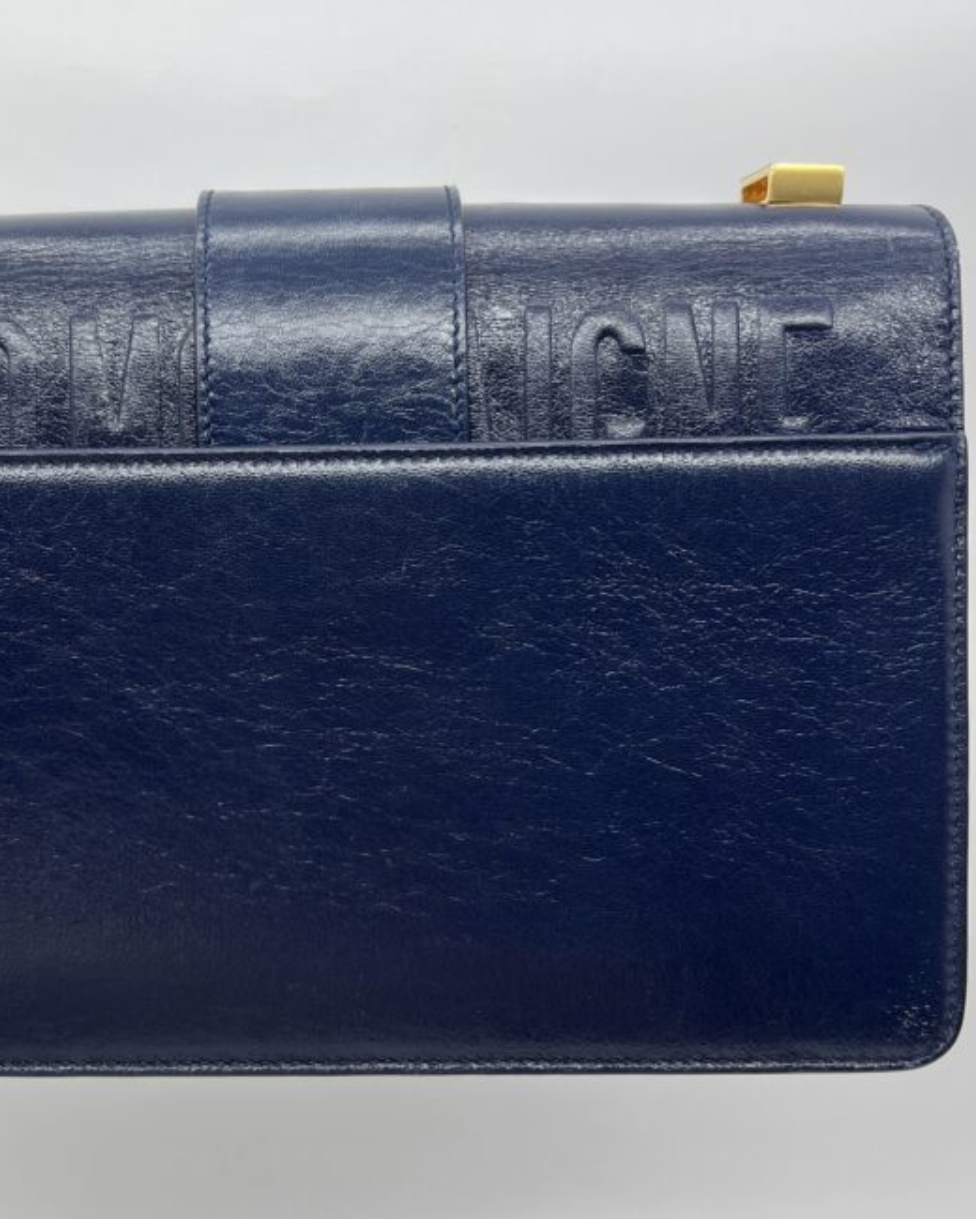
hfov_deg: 36.9
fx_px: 1444
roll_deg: -1.2
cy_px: 621
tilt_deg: -21.5
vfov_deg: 45.8
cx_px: 323
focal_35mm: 40
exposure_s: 1/148
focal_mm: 5.7
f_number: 1.5
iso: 32
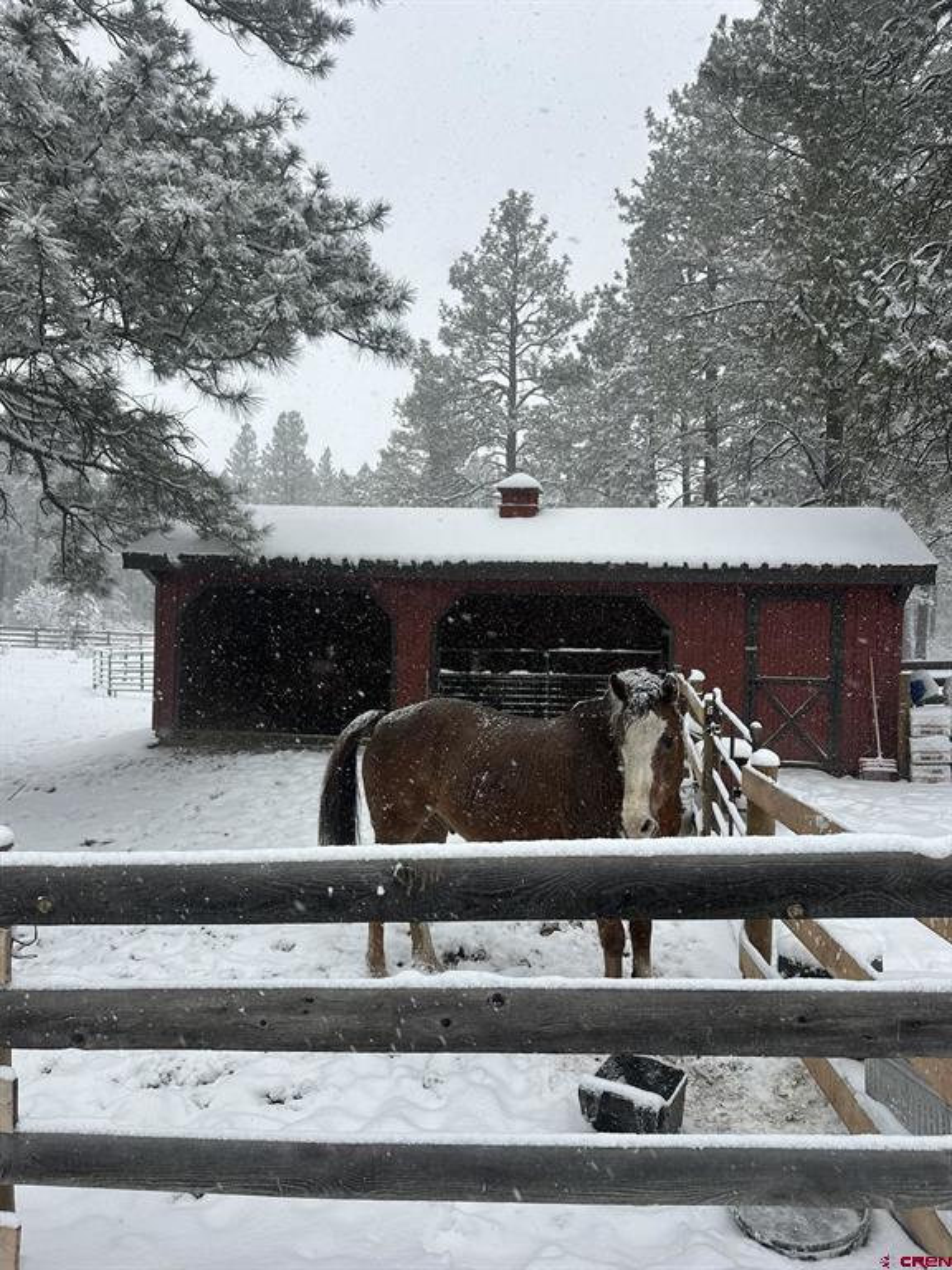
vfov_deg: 71.6
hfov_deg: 56.8
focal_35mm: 24
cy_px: 635
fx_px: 880
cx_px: 476
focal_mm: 6.86
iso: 80
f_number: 1.78
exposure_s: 1/406
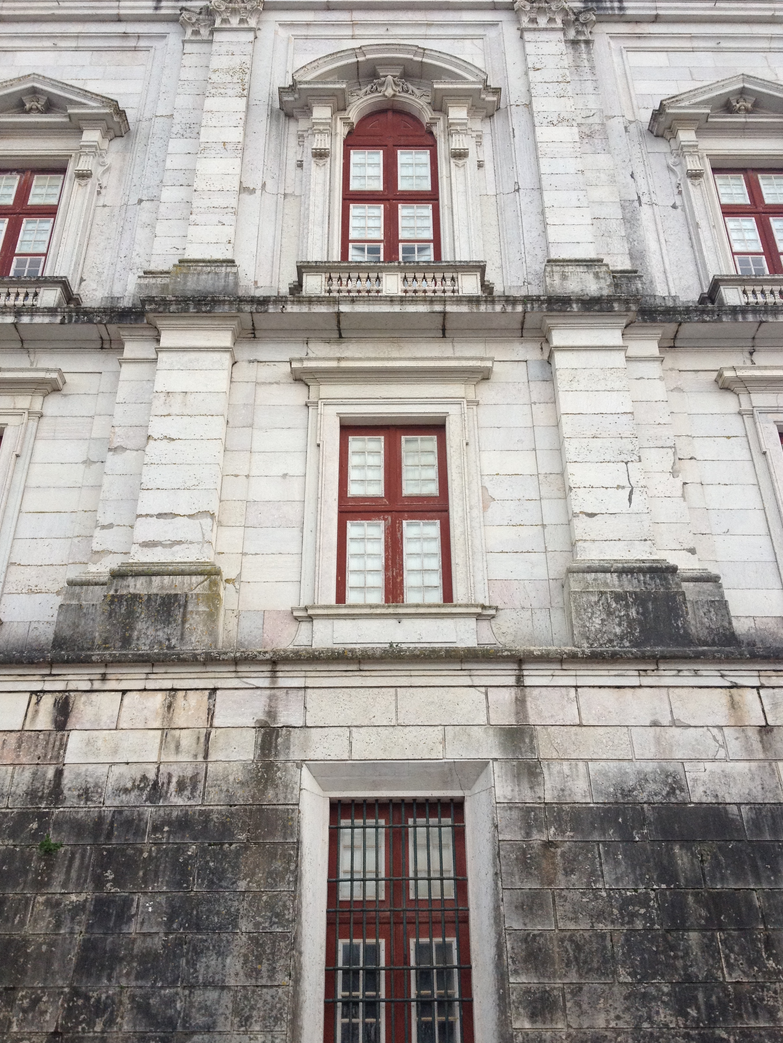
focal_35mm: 36
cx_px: 391
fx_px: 1086
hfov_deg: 39.7
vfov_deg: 51.4
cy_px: 519
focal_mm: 4.28
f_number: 2.4
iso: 100
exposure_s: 1/120
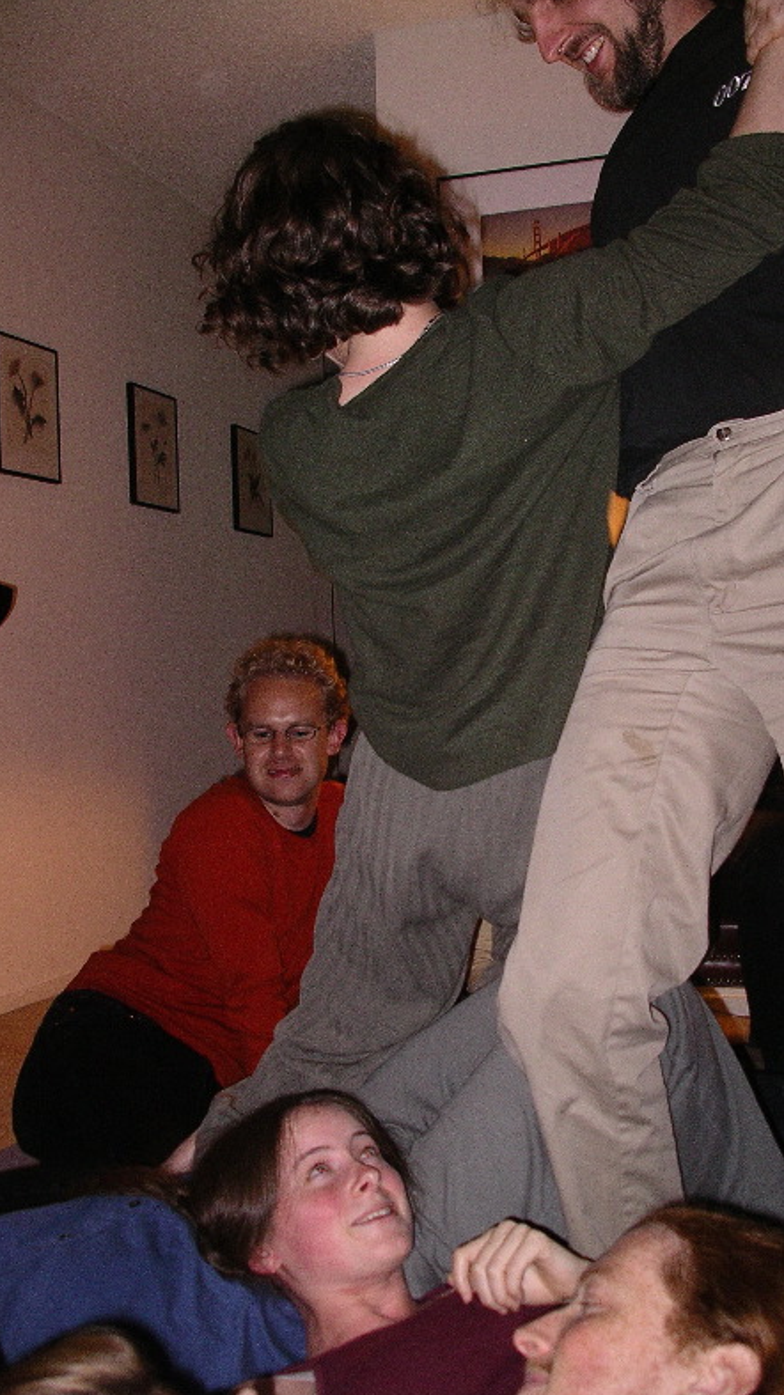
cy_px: 704
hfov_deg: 28.9
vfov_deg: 49.4
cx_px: 468
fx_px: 1517
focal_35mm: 41
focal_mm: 7.8
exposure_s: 1/40
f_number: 2.8
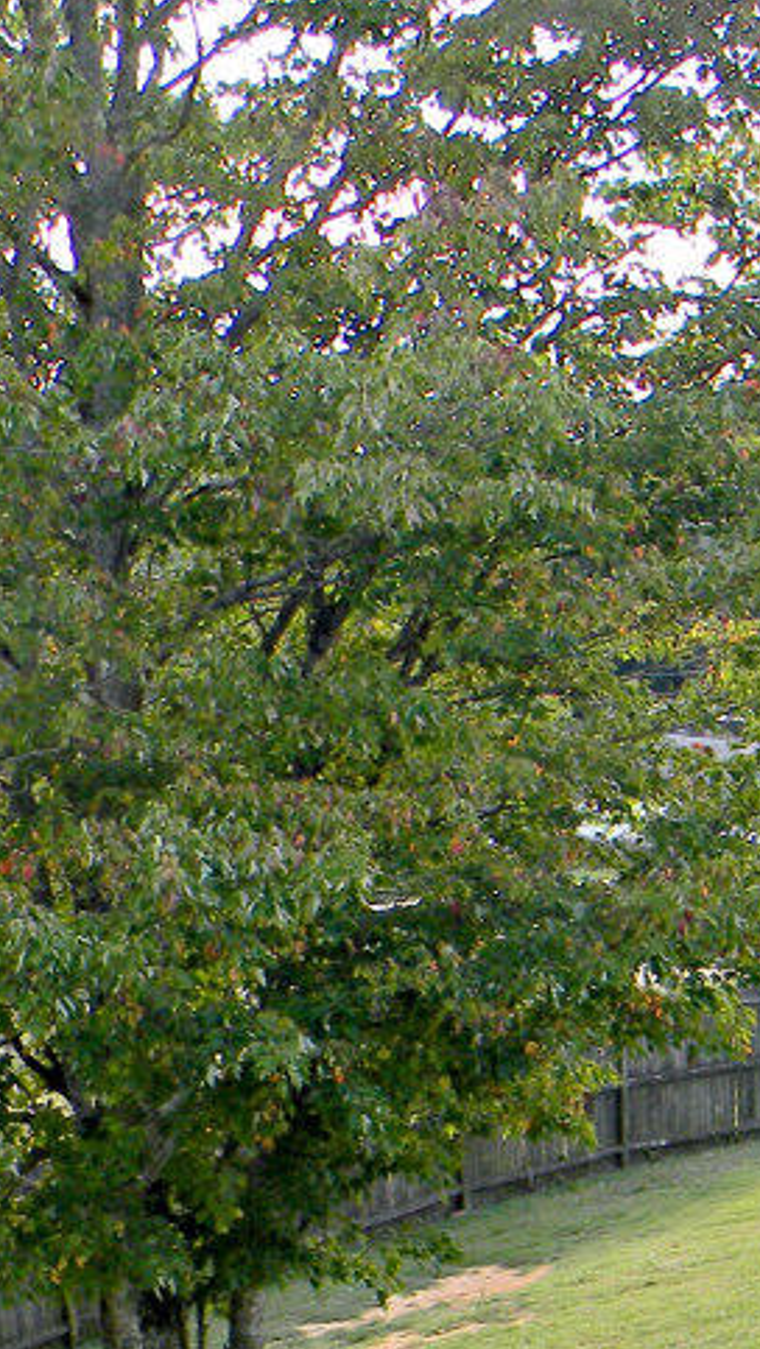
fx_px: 3723
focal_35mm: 104
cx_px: 1134
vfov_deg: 20.3
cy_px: 1109
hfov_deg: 11.2
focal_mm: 6.4
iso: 80
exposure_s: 1/133
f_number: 3.7
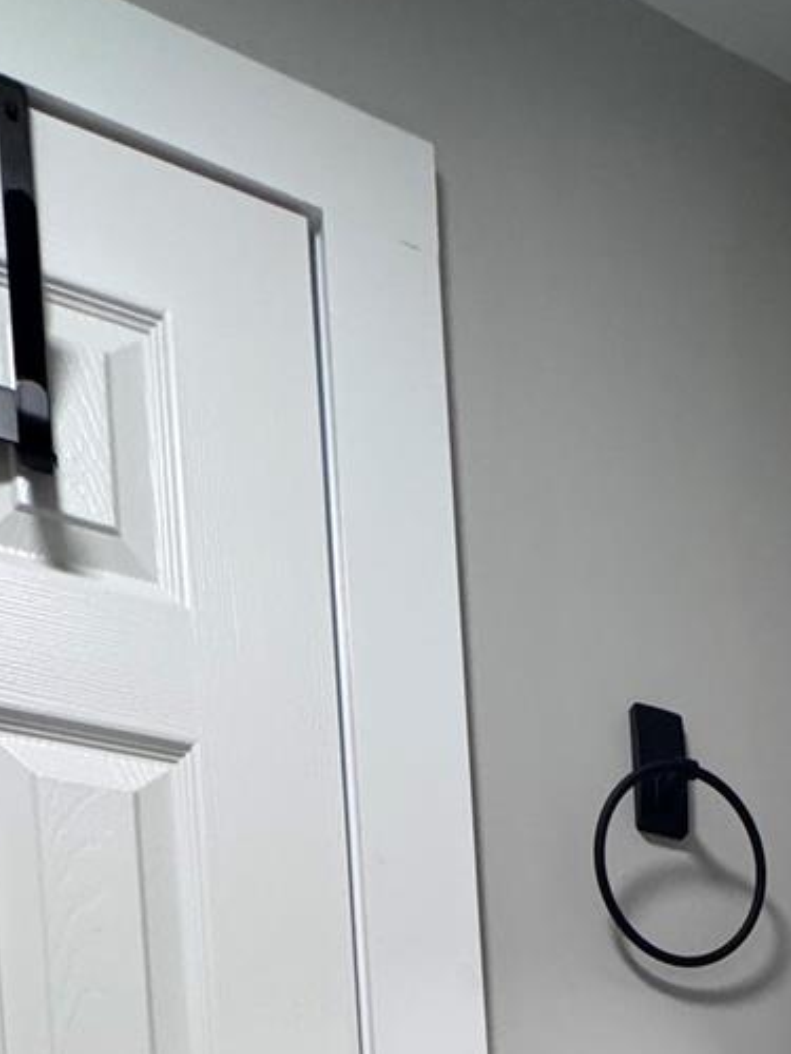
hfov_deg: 30.9
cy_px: 1488
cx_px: 810
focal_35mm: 43
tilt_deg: -0.5
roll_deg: +3.8
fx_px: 1310
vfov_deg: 30.3
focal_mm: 2.22
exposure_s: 1/120
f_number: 2.2
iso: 250
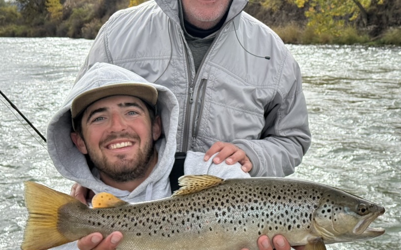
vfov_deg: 20.0
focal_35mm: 65
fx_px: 710
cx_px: 214
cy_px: 141
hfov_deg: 31.5
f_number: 1.78
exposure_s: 1/1642
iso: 80
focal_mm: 6.76
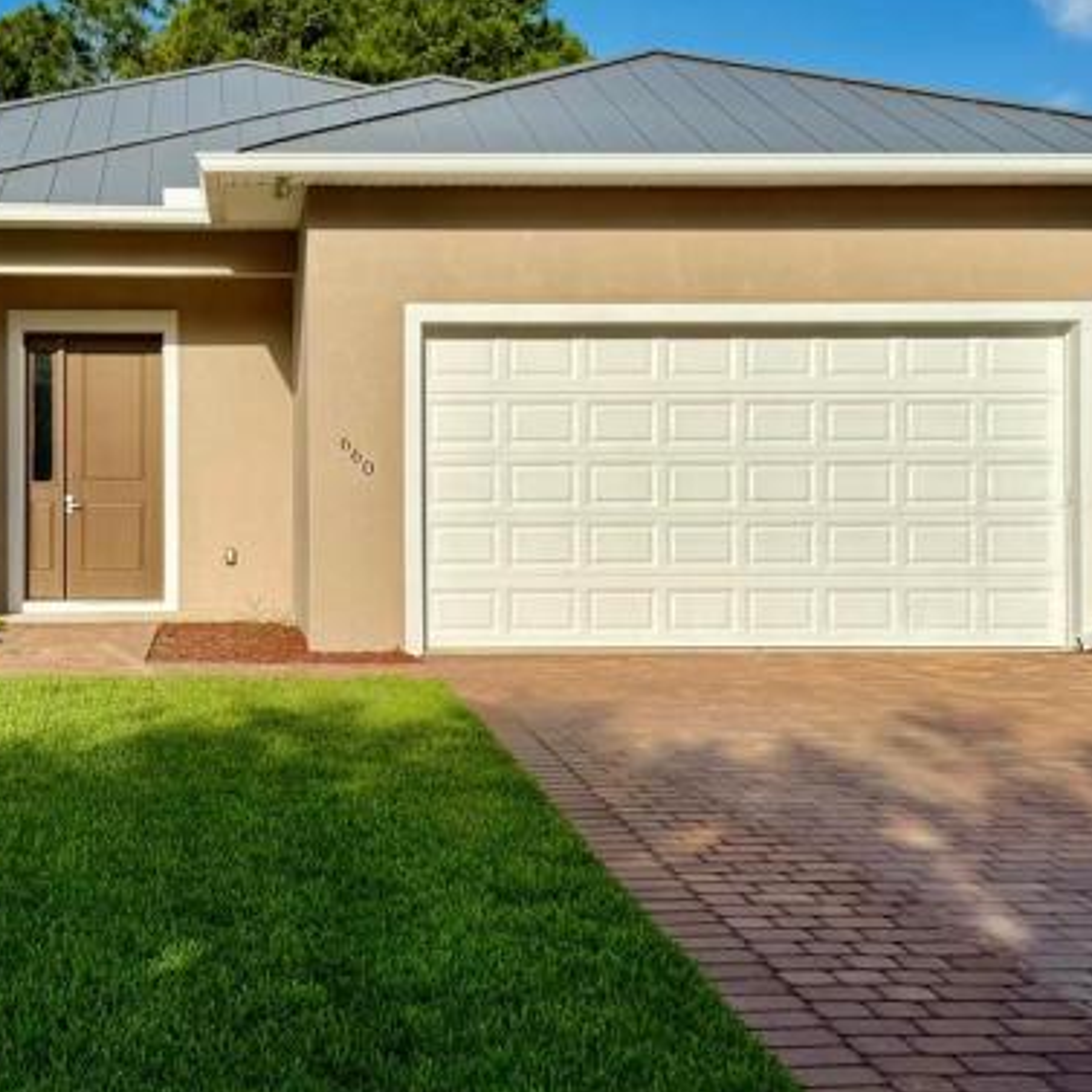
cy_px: 472
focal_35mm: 54
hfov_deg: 31.3
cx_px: 327
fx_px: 1927
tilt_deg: +1.9
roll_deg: +0.1
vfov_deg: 31.6
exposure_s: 1/7353
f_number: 1.78
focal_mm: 6.76
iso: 80
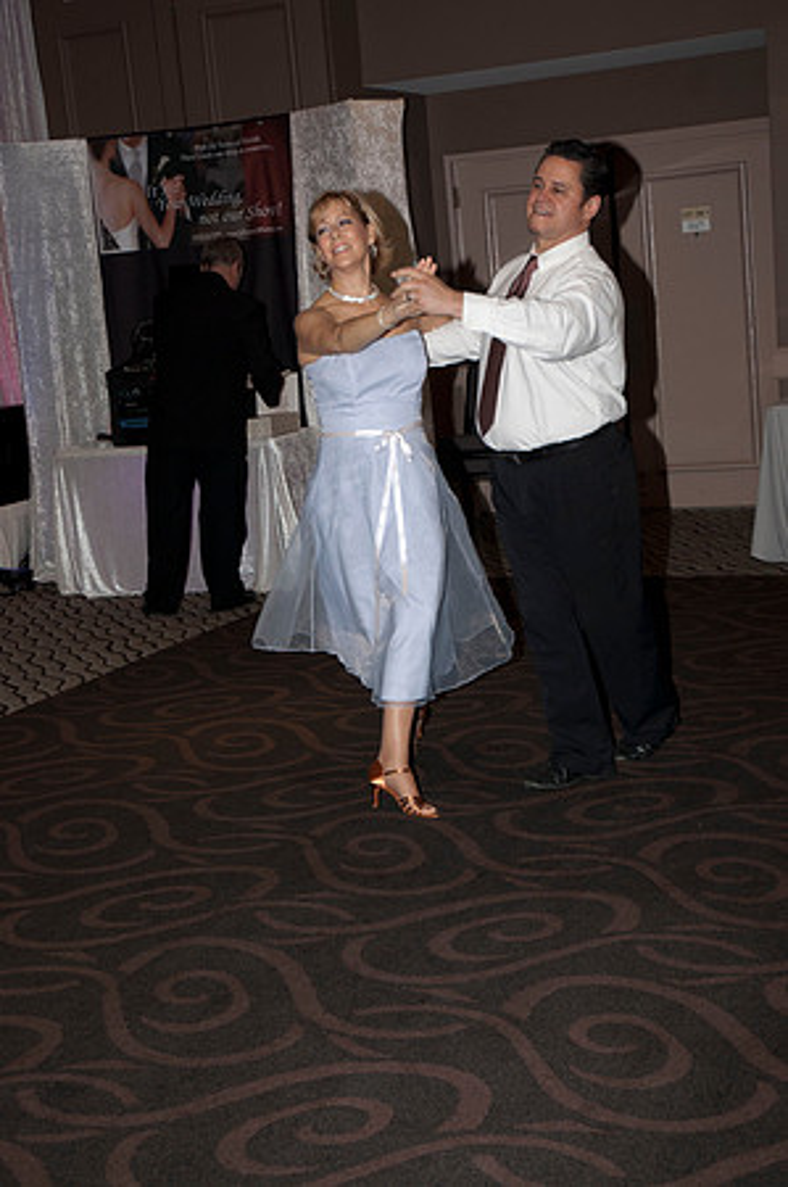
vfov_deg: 37.9
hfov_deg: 25.7
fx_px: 1728
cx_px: 394
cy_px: 594
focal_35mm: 52
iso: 400
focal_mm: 35
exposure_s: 1/160
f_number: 5.6
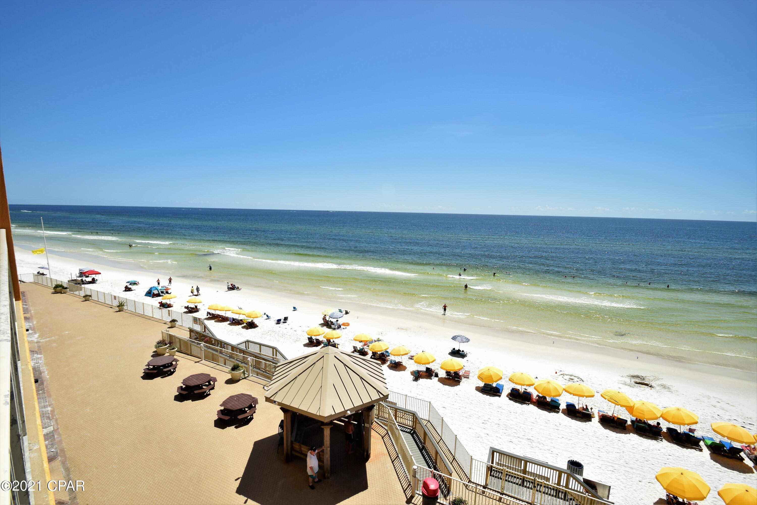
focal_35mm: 15
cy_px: 252
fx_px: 315
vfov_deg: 77.3
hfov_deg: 100.4
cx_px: 378
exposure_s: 1/500
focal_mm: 10
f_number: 11
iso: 200
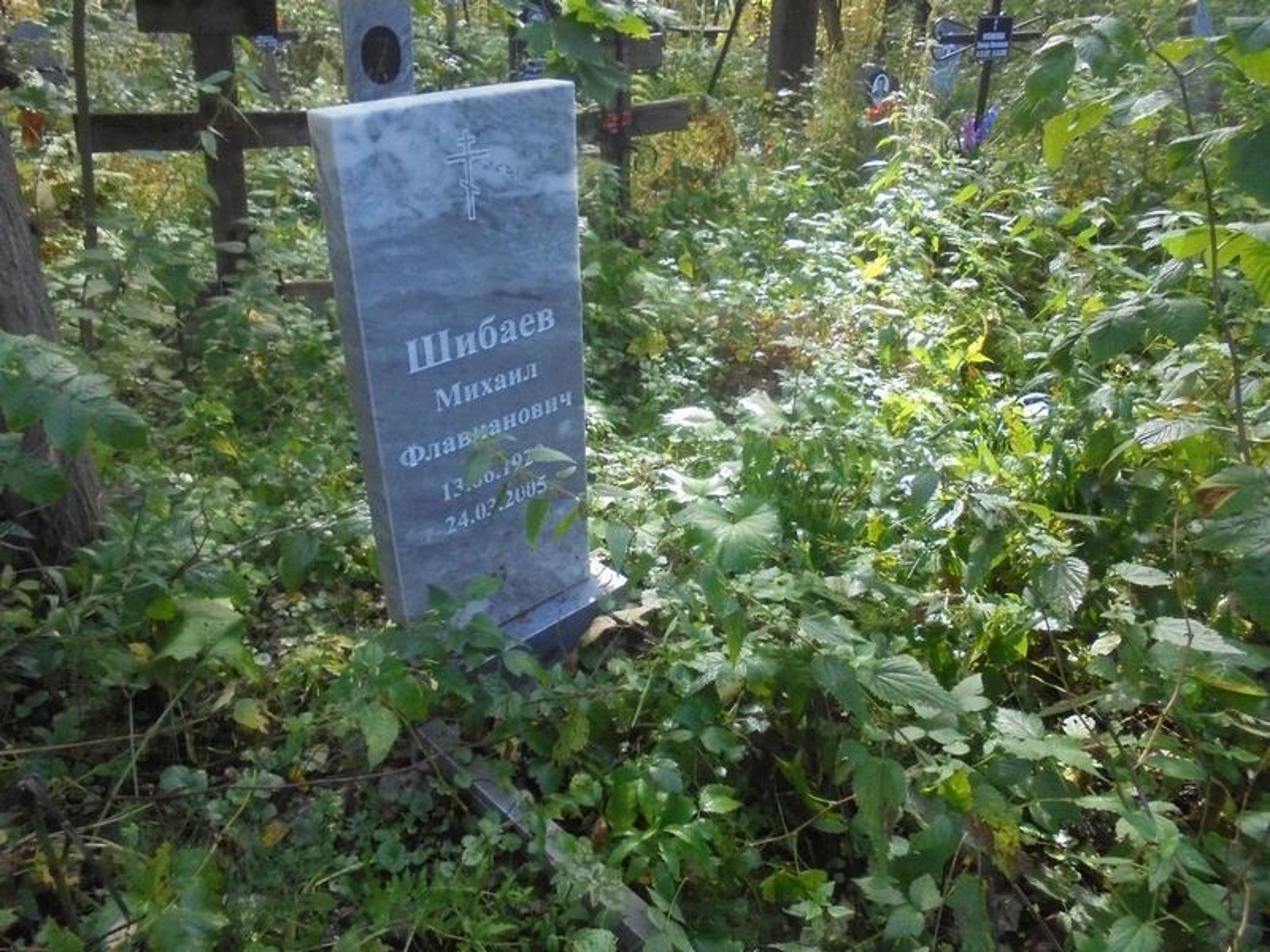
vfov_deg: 53.1
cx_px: 635
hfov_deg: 67.3
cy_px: 476
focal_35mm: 26
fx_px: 954
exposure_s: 1/160
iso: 400
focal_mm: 4.6
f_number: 3.5
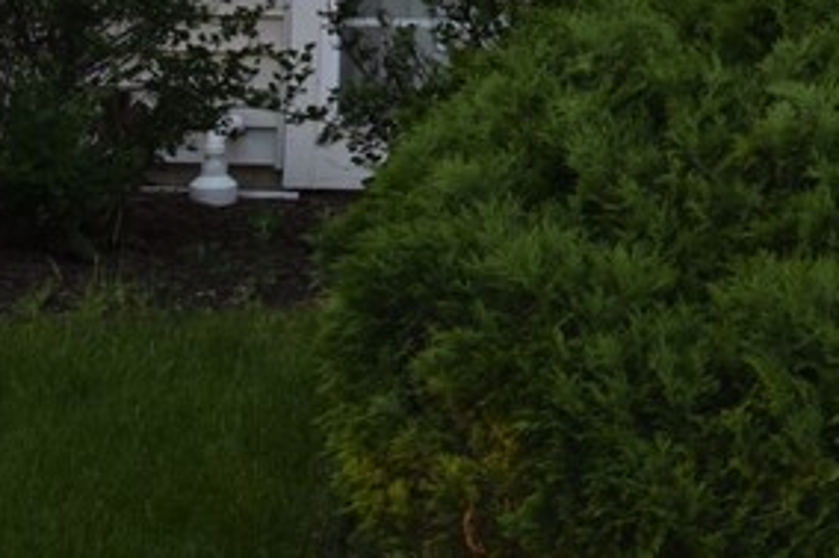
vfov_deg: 7.0
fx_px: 4189
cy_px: -1024
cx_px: 1838
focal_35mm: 180
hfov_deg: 10.3
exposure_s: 1/125
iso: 110
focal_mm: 21
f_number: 5.6
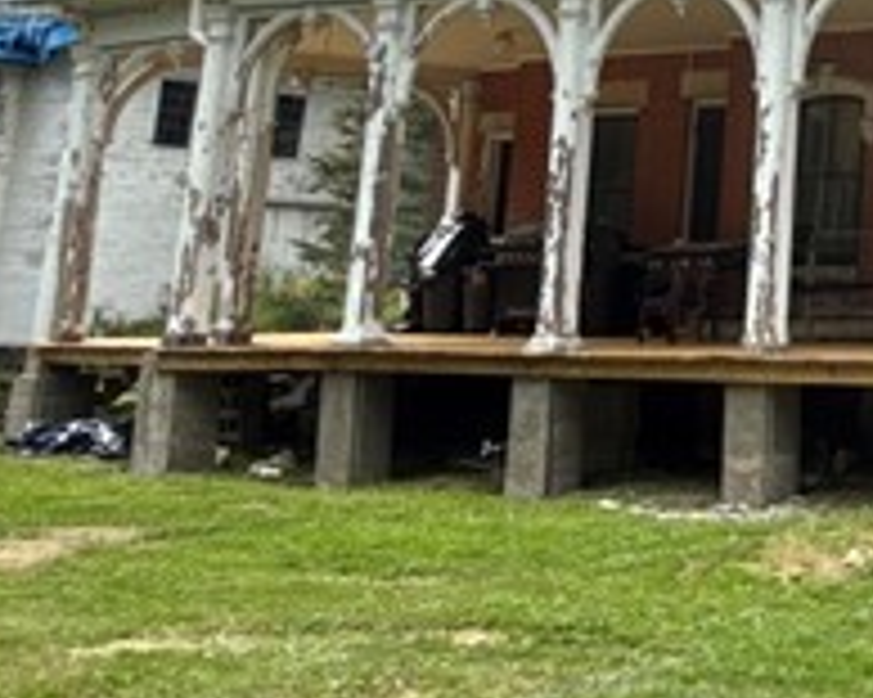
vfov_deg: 20.5
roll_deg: +0.2
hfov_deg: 20.9
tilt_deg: +10.2
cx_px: 1426
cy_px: -18
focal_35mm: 72
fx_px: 1859
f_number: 2.2
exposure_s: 1/1033
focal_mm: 2.22
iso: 64
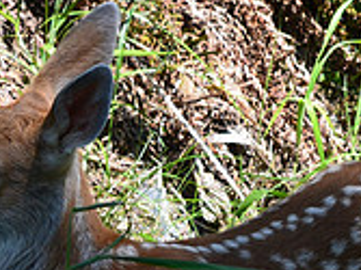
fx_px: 5742
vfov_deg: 2.7
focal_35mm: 551
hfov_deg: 3.6
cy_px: 266
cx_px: 255
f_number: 9
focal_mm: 110
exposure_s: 1/160
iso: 400
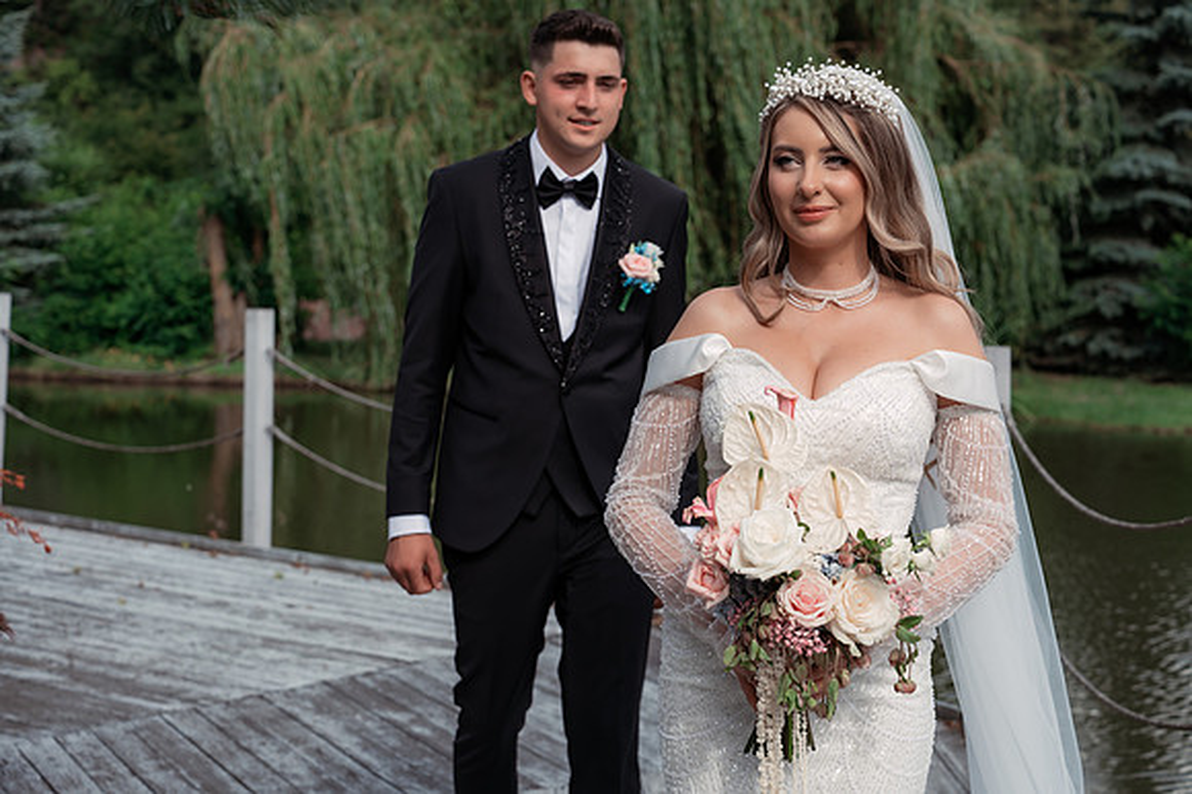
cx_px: 596
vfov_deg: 21.5
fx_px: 2085
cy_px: 397
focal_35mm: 63
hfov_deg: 31.9
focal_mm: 63
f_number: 5
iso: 160
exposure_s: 1/500
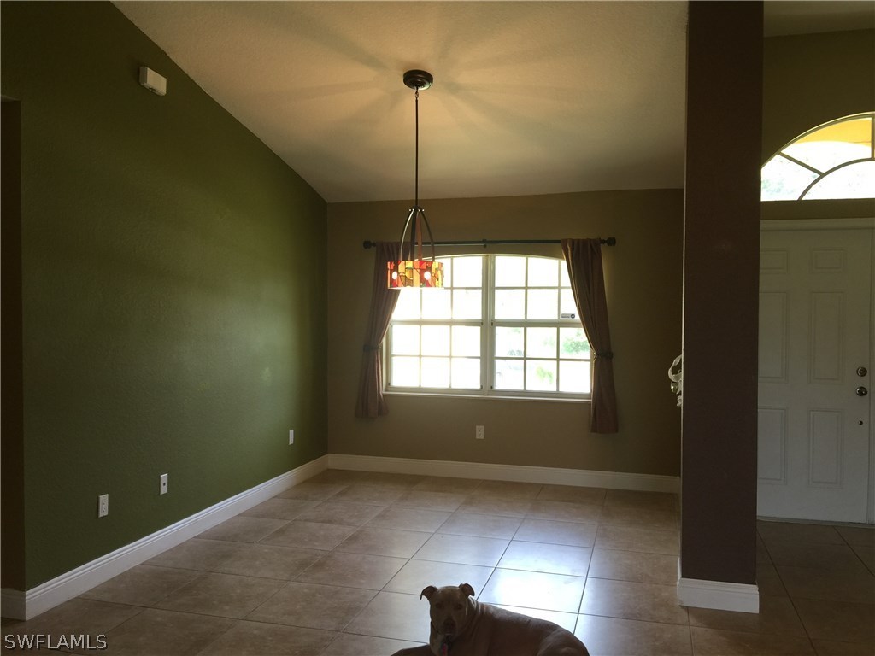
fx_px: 733
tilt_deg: -1.6
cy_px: 328
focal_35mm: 29
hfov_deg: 61.7
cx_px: 438
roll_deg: -0.4
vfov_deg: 48.2
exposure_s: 1/40
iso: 32
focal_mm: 4.15
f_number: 2.2
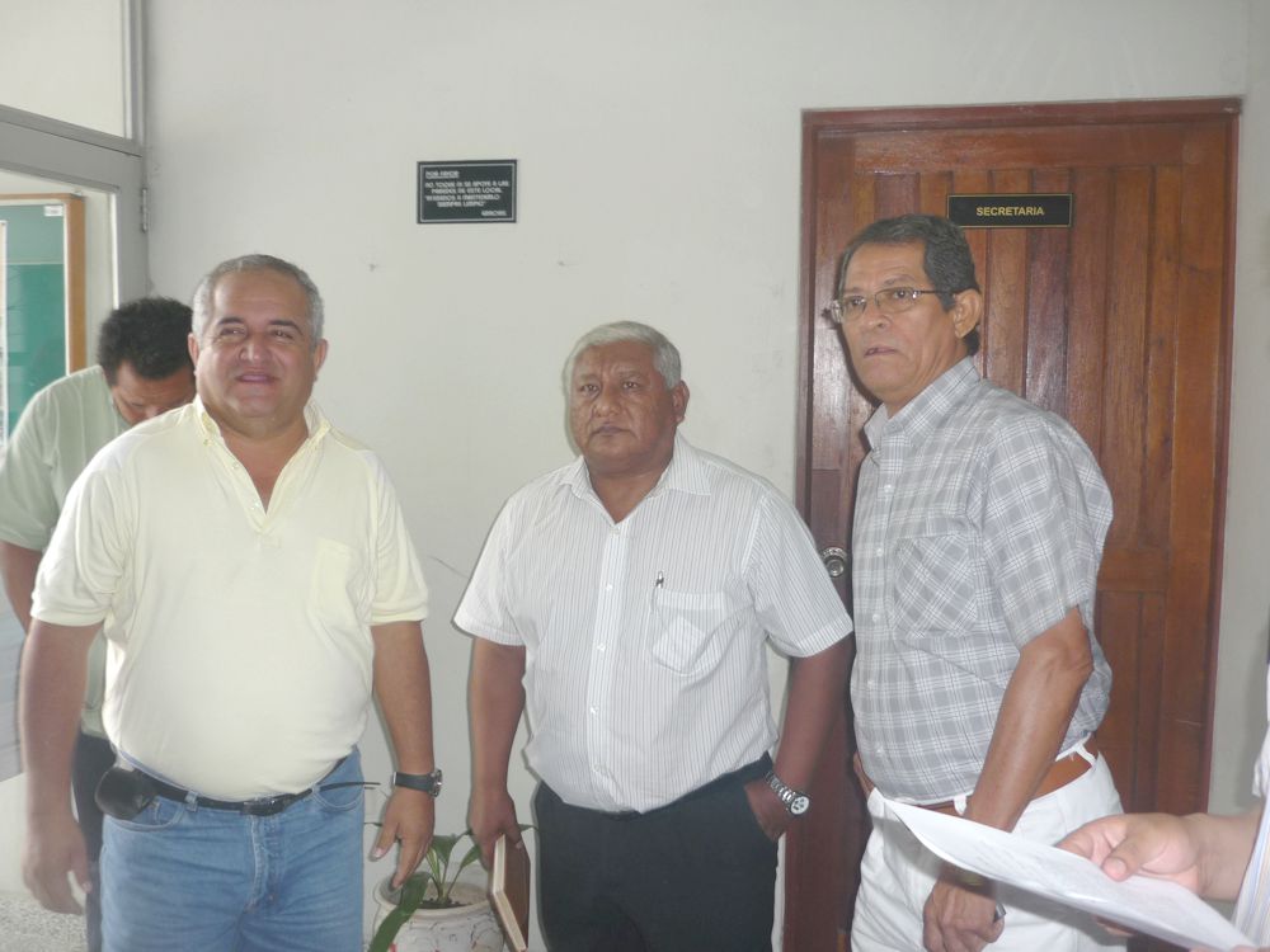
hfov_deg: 55.4
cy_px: 476
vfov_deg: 42.9
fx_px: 1211
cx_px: 635
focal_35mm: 33
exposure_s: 1/30
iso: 100
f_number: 2.8
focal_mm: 5.5
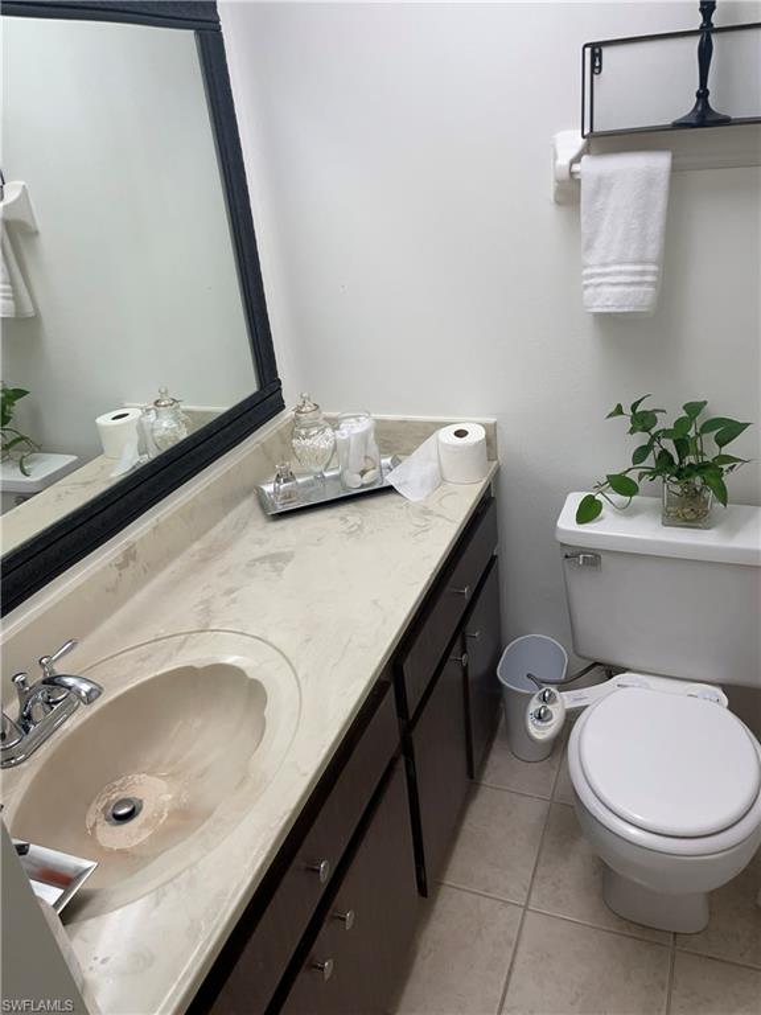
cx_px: 380
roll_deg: +6.0
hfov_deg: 53.1
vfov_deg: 67.3
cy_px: 508
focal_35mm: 26
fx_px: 762
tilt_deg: -26.0
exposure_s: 1/120
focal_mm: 4.2
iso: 64
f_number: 1.6
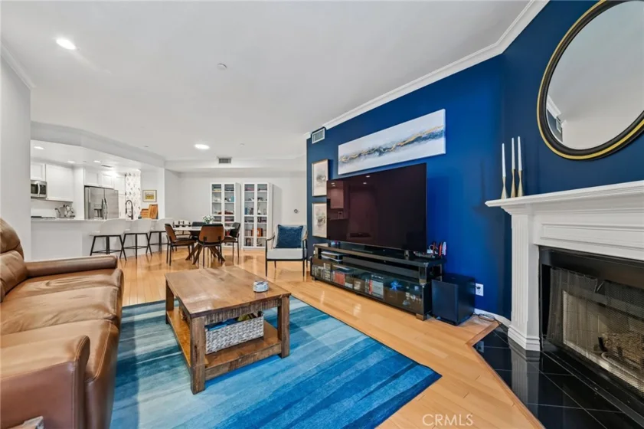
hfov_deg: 108.3
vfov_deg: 85.4
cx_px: 322
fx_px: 232
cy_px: 214
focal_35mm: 13
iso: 250
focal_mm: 13
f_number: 8
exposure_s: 1/2
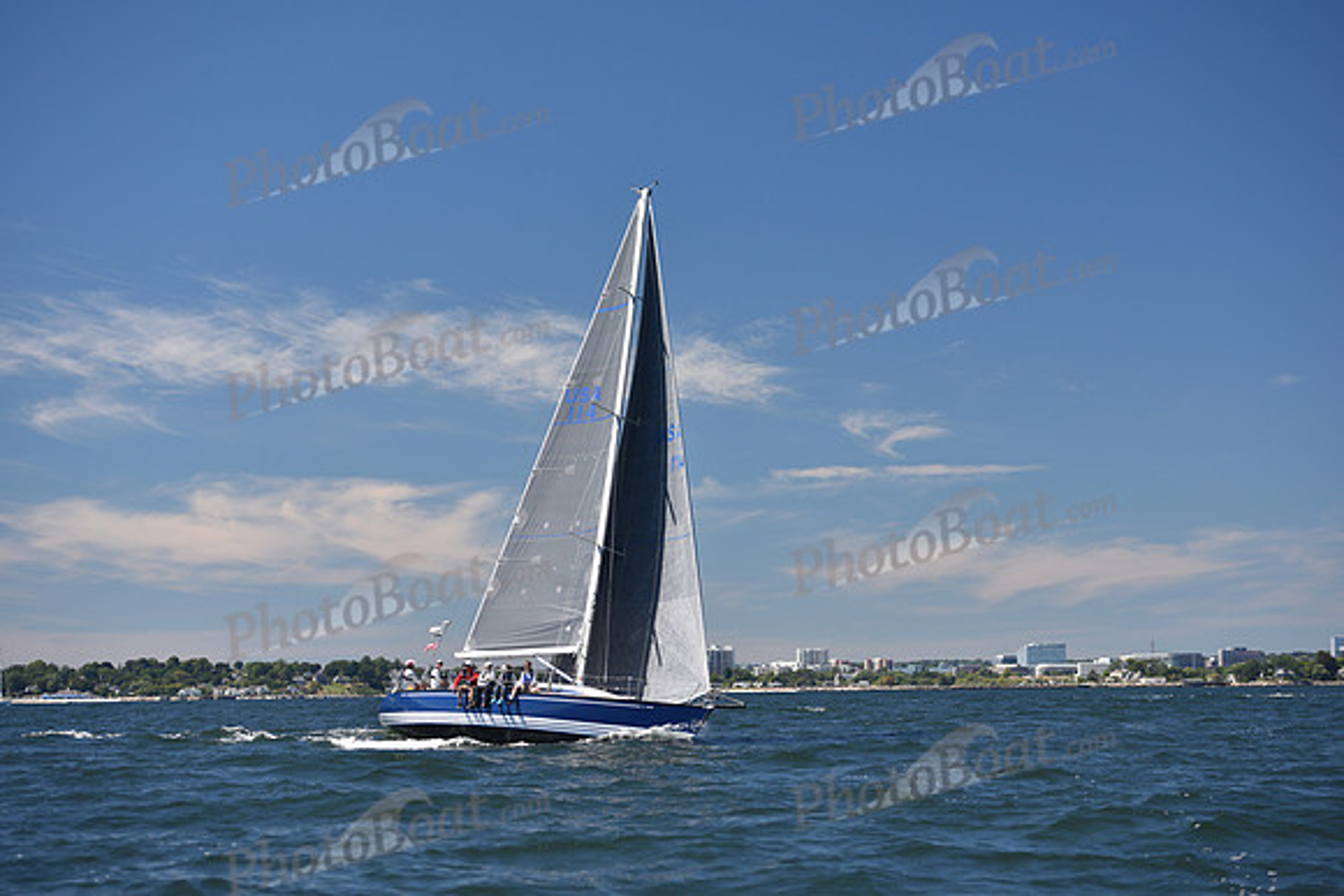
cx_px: 672
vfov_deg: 15.2
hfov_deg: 22.6
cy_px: 448
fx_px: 3361
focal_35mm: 90
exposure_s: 1/800
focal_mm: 90
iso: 200
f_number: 3.5
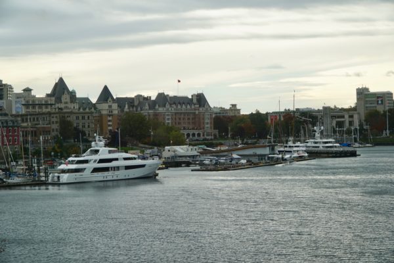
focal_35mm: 81
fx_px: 886
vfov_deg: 16.9
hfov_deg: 25.1
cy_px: 132
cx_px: 197
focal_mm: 54
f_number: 5.6
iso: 100
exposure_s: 1/200
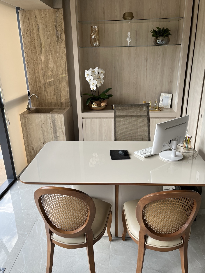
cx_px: 104
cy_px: 137
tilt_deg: -20.6
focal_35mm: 28
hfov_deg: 49.7
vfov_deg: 63.5
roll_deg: +1.8
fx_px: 221
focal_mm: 5.1
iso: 64
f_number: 1.6
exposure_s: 1/121
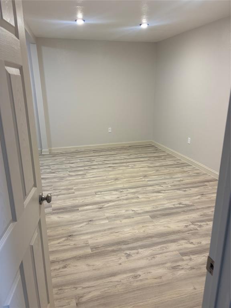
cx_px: 116
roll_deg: -1.1
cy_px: 154
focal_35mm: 26
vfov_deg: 67.3
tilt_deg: -18.0
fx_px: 231
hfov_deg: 53.1
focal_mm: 5.96
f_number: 1.6
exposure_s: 1/60
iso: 125
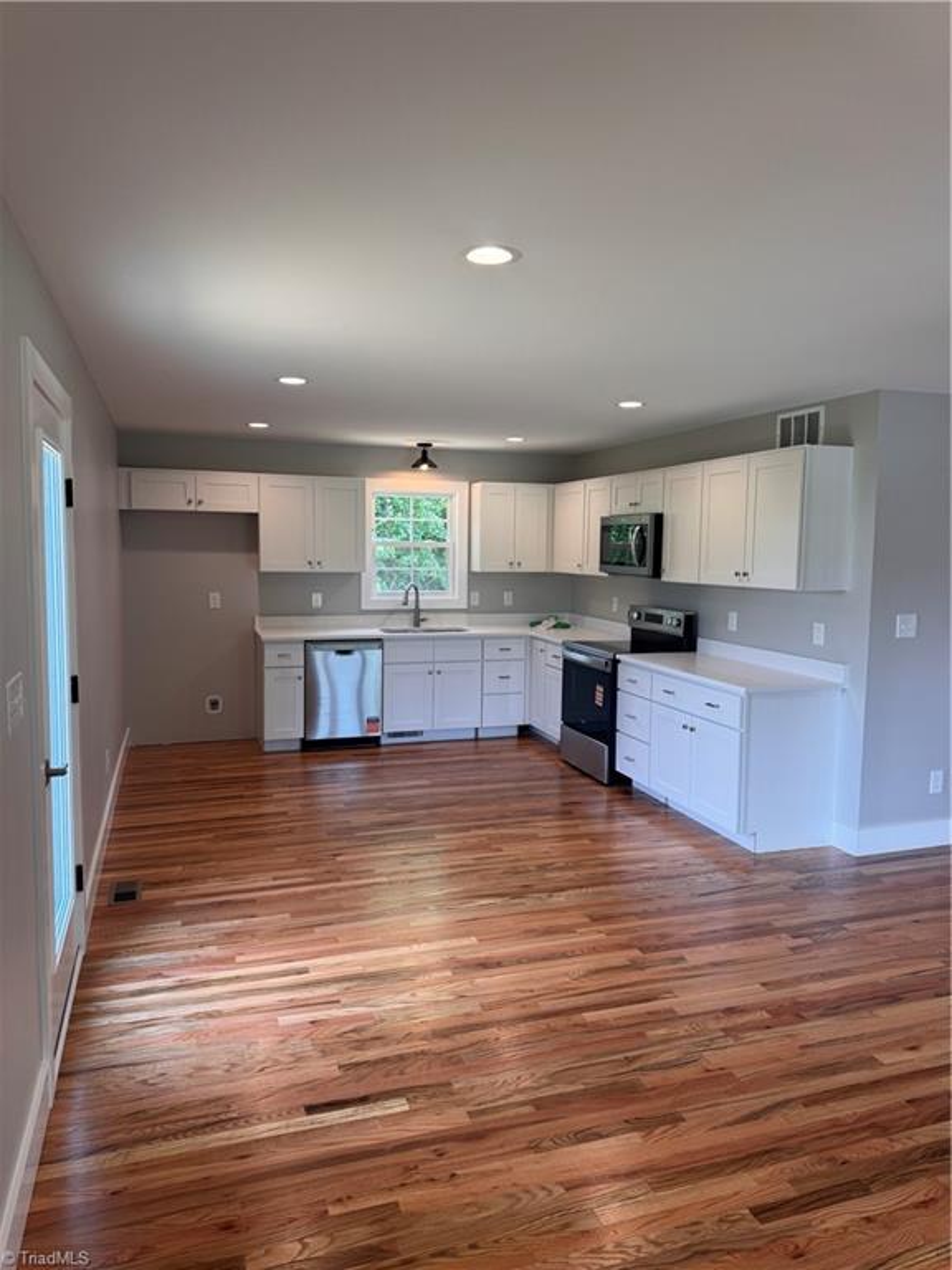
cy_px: 635
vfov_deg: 71.6
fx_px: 880
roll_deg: -1.2
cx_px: 476
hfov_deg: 56.8
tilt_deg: -3.6
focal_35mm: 24
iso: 80
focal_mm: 6.76
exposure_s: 1/120
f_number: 1.78
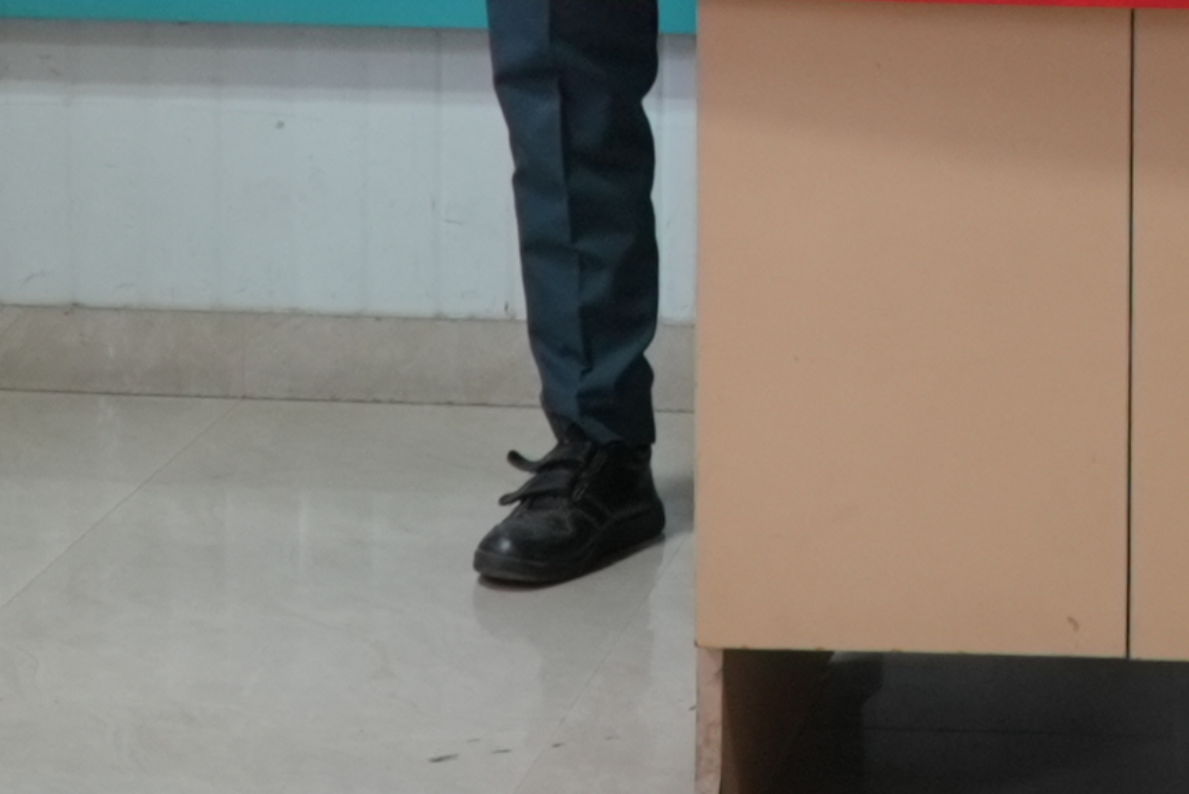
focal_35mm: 119
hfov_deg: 16.4
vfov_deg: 11.0
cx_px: 1457
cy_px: -445
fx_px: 3932
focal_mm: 25
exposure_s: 1/20
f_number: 5.6
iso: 1000
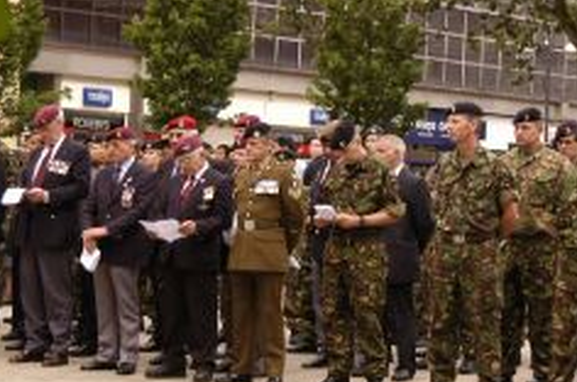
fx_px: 2414
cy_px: 78
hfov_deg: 13.6
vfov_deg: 9.0
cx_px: 406
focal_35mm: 151
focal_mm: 52
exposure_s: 1/500
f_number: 5
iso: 400
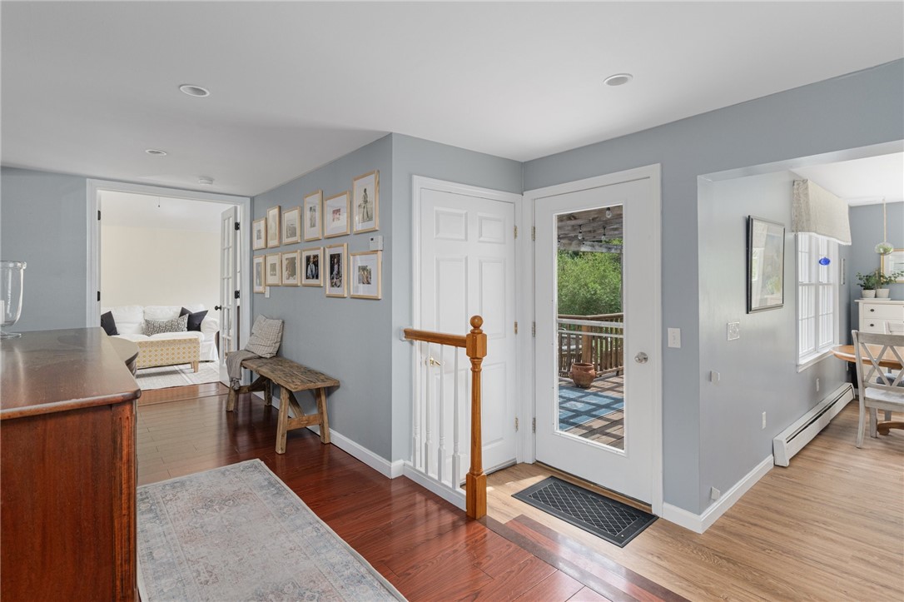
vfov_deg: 70.4
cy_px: 301
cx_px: 452
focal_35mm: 17
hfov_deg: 93.3
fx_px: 427
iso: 1250
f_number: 7.1
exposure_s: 1/125
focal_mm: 17
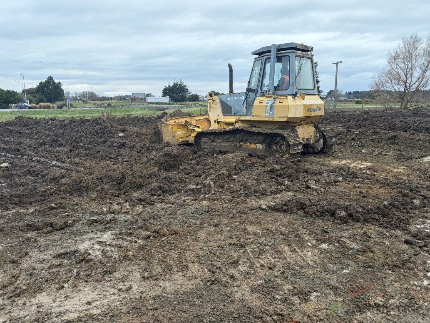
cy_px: 162
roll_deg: +0.4
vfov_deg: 53.1
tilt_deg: -10.0
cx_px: 215
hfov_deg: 67.3
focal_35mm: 26
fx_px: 323
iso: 125
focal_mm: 5.96
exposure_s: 1/100
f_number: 1.6
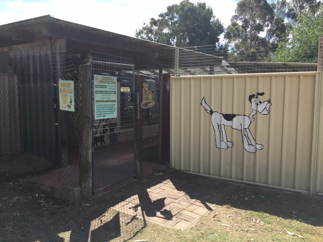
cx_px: 162
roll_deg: -0.3
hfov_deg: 61.7
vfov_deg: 48.2
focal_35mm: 29
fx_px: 271
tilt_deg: -4.7
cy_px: 121
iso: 32
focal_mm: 4.15
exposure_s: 1/860
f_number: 2.2
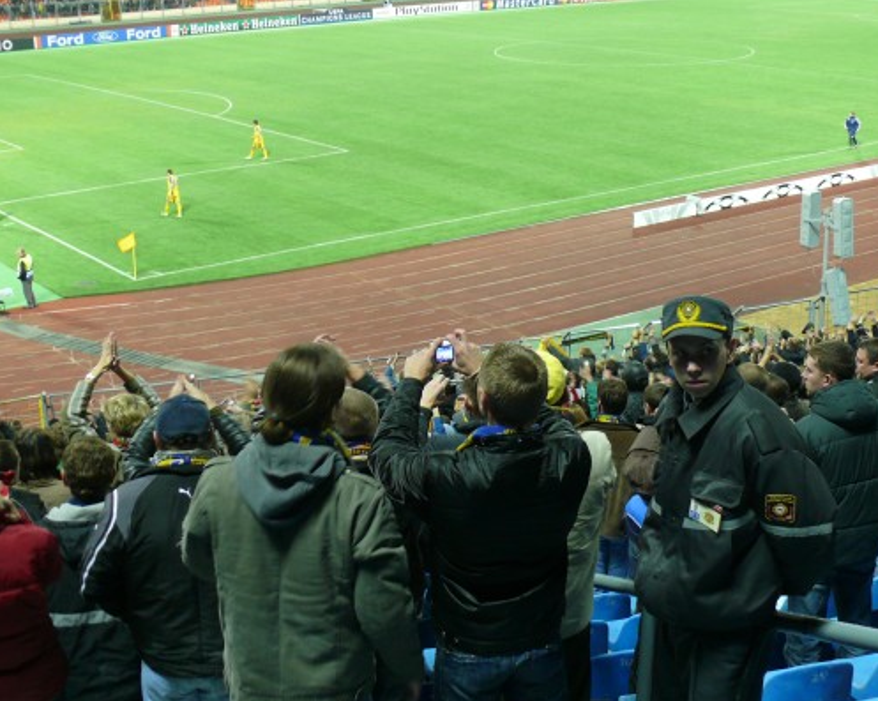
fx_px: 1350
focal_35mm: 52
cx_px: 445
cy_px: 356
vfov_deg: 29.1
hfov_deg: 36.0
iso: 200
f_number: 2.8
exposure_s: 1/25
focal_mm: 9
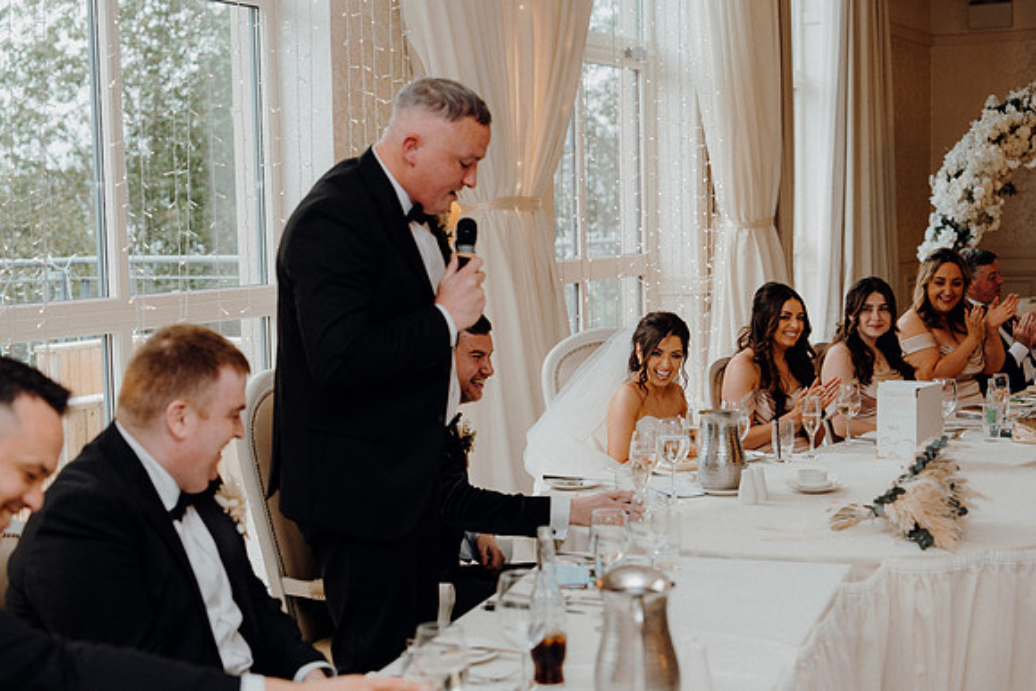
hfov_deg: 33.9
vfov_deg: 23.0
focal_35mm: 59
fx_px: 1698
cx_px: 518
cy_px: 346
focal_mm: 59
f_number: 3.5
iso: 640
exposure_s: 1/160
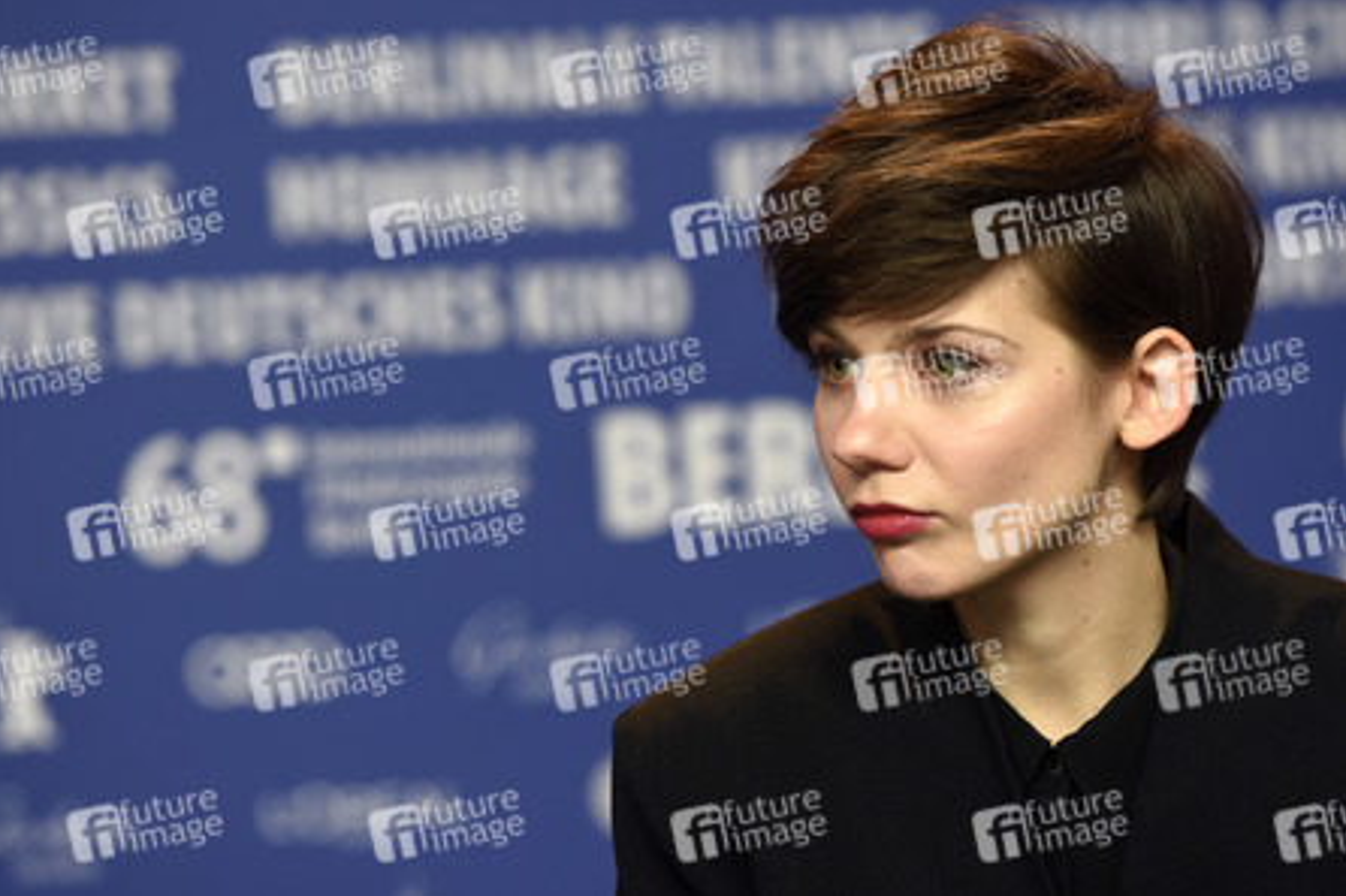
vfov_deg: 5.2
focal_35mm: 266
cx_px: 668
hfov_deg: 7.8
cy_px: 450
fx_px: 9923
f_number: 3.5
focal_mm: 175
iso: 640
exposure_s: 1/250
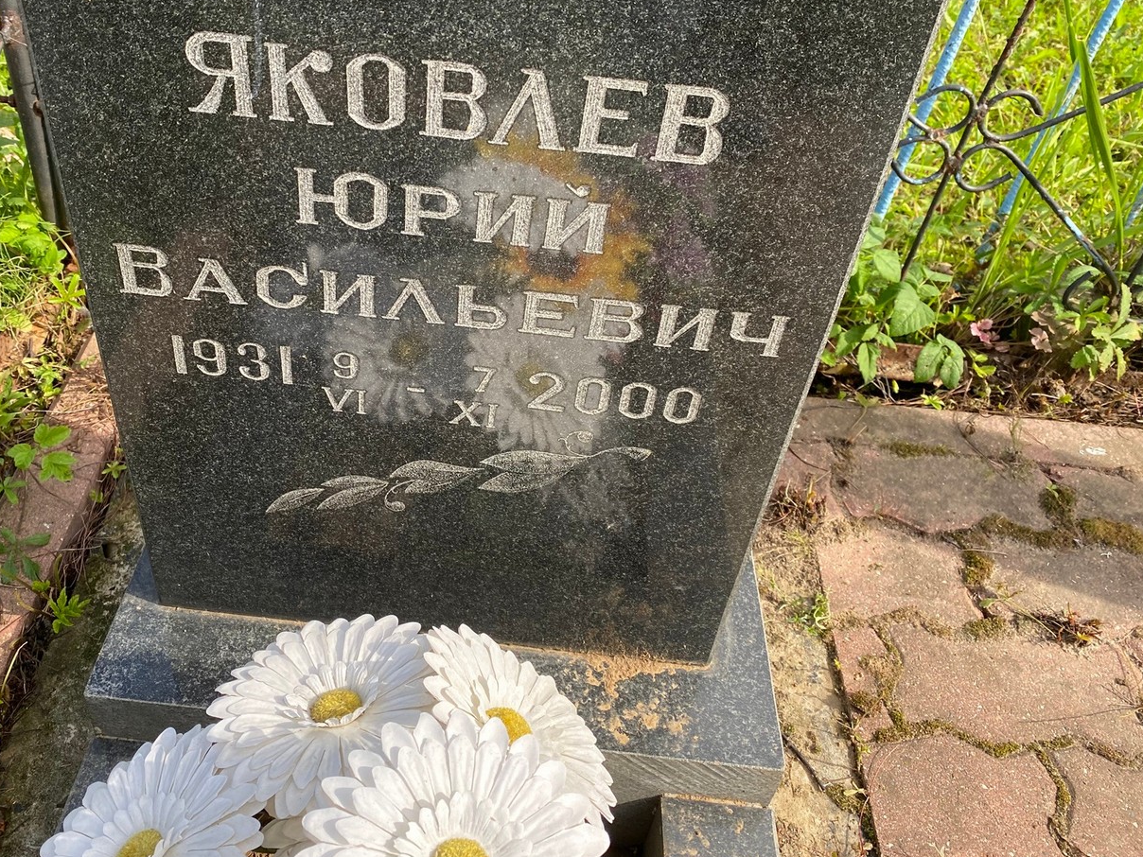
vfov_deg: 45.3
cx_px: 474
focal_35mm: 31
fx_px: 1024
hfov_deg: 58.0
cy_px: 364
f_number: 1.8
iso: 32
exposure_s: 1/606
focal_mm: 4.25
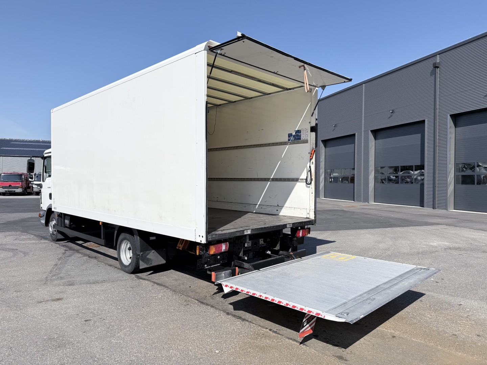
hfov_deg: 71.6
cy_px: 182
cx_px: 244
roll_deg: -0.5
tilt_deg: -0.2
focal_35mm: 24
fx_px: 338
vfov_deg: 56.8
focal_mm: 6.76
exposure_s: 1/7353
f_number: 1.78
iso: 80
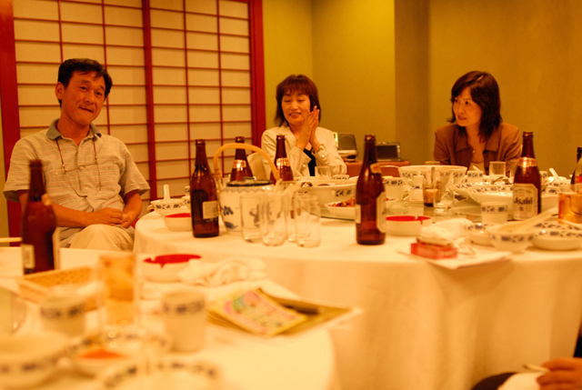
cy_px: 195
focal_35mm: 42
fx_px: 680
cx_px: 291
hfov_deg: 46.3
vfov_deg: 32.0
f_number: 2
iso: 800
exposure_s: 1/90
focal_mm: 28
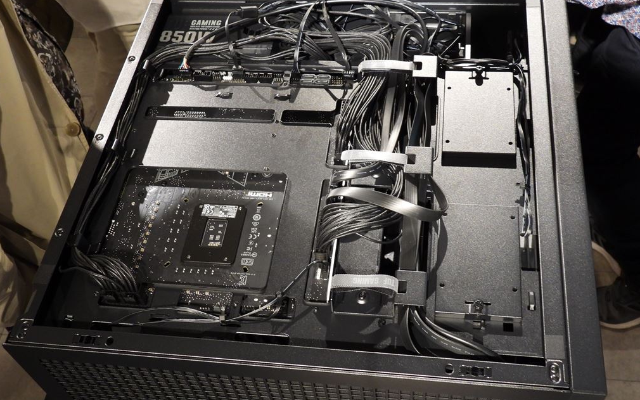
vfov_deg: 29.9
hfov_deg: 46.2
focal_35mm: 43
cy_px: 205
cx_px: 321
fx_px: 750
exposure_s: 1/25
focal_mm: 7.1
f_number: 3.2
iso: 400
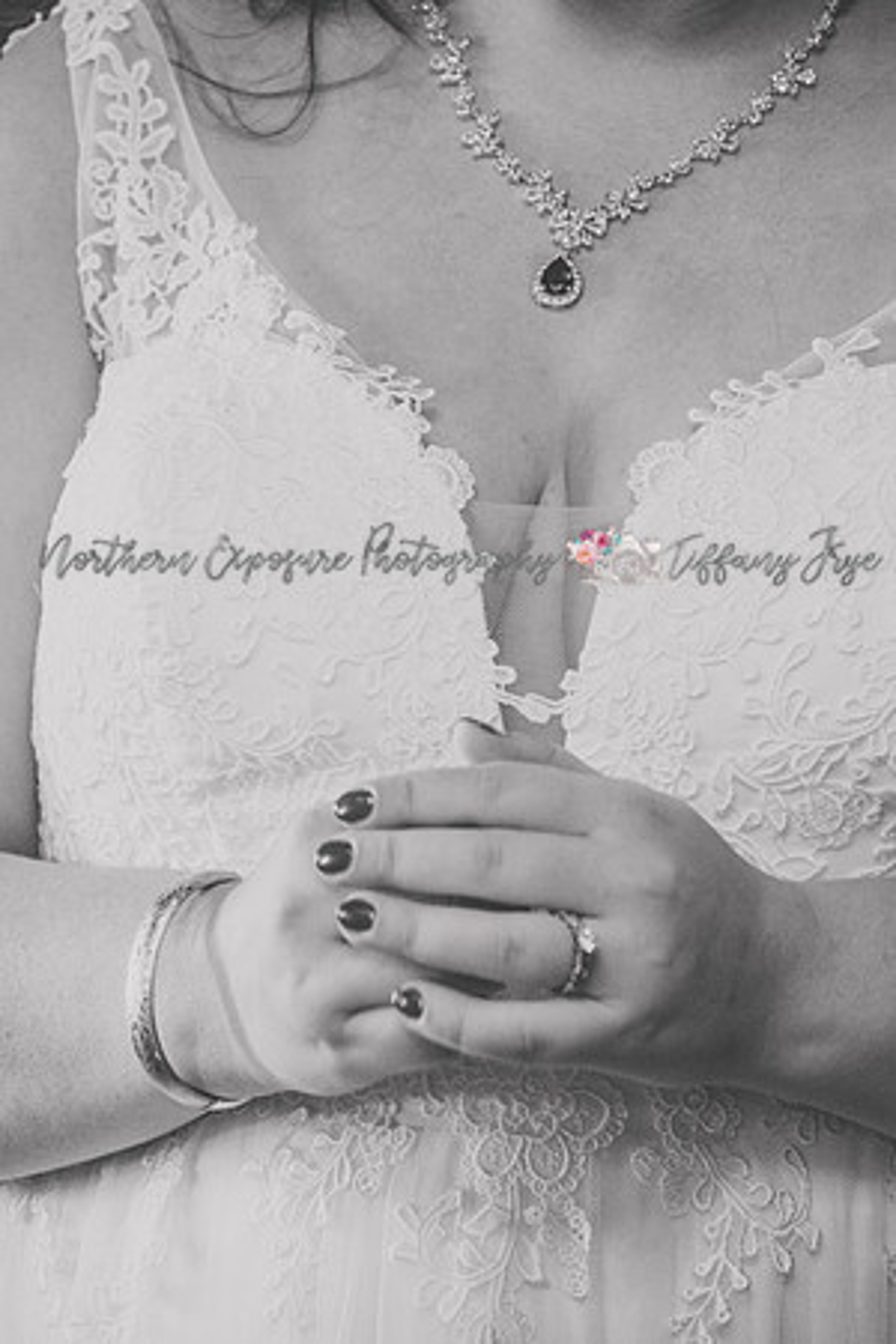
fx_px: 12319
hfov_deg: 4.2
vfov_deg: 6.2
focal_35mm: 330
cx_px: 448
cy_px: 672
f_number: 5.6
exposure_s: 1/60
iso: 1600
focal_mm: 220
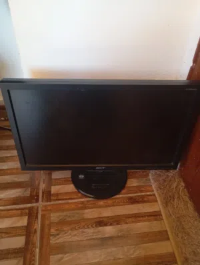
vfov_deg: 63.4
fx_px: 215
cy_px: 132
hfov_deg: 49.9
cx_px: 100
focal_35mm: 28
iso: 382
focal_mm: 4.27
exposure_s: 1/33.3
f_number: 1.8
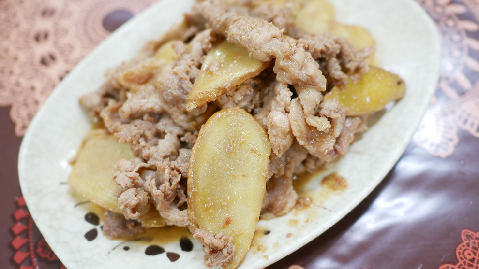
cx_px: 238
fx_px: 419
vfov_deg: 35.6
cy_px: 148
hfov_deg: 59.5
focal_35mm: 33
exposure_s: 1/60
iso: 640
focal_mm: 15
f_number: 1.7
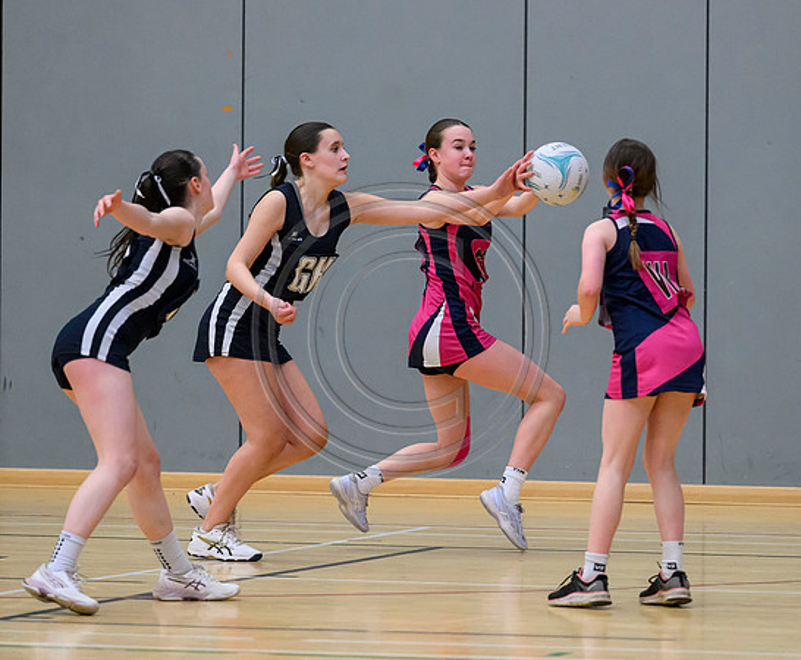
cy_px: 275
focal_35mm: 293
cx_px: 467
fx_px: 7036
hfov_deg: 6.5
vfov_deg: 5.4
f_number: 3.5
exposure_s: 1/1000
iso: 6400
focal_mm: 200
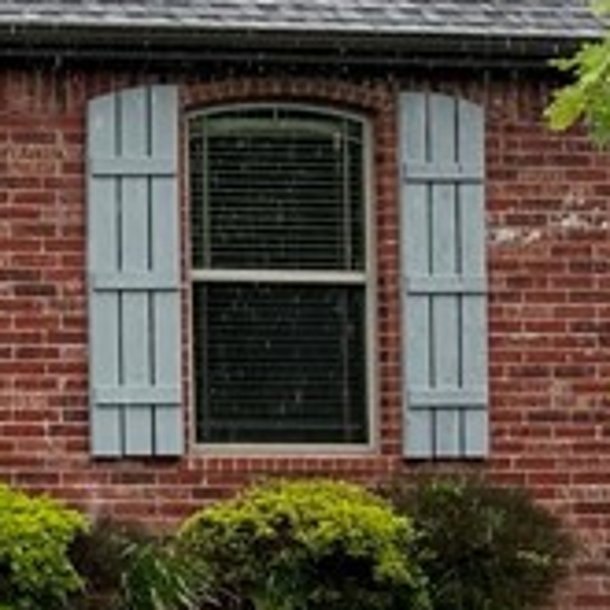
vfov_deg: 13.2
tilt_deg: +3.6
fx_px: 2632
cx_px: -736
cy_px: 248
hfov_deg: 11.5
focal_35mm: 132
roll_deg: -0.2
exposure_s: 1/650
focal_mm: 6.86
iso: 80
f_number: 1.78
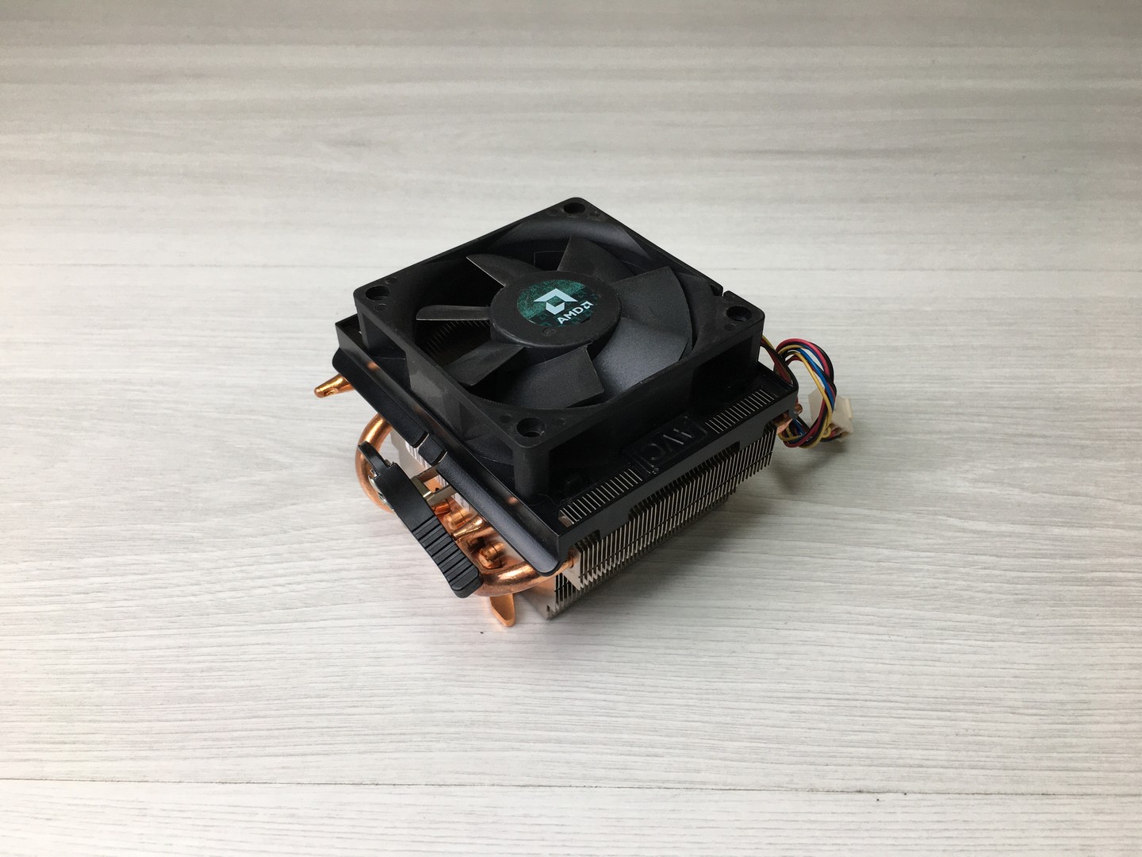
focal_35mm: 29
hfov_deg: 61.7
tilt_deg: -44.0
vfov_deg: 48.2
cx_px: 571
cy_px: 428
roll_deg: +2.7
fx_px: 957
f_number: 2.2
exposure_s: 1/100
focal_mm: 4.15
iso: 40
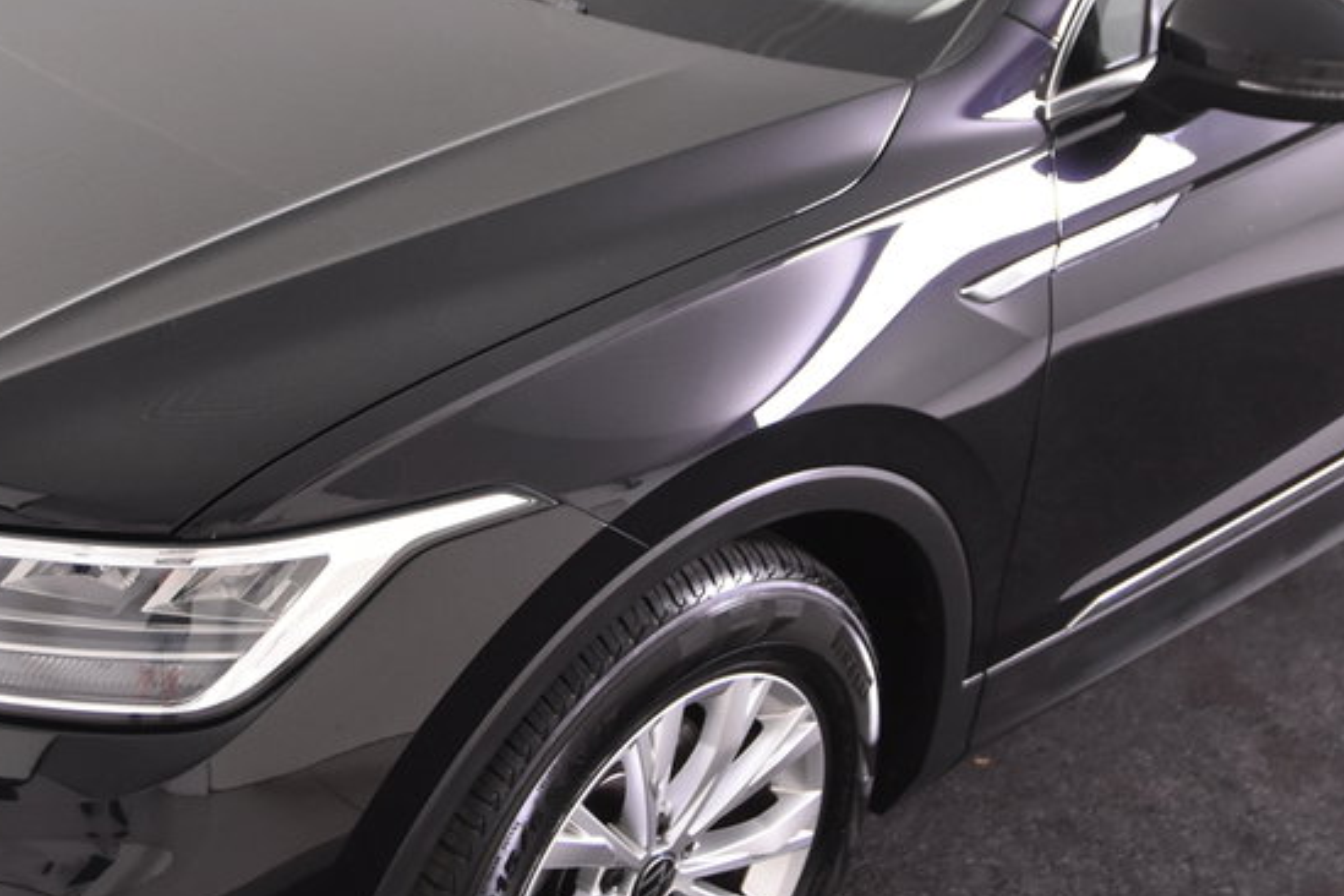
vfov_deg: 19.4
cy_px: 290
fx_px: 2613
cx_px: 512
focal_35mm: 70
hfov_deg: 28.7
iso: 1600
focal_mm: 20
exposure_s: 1/40
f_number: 3.2
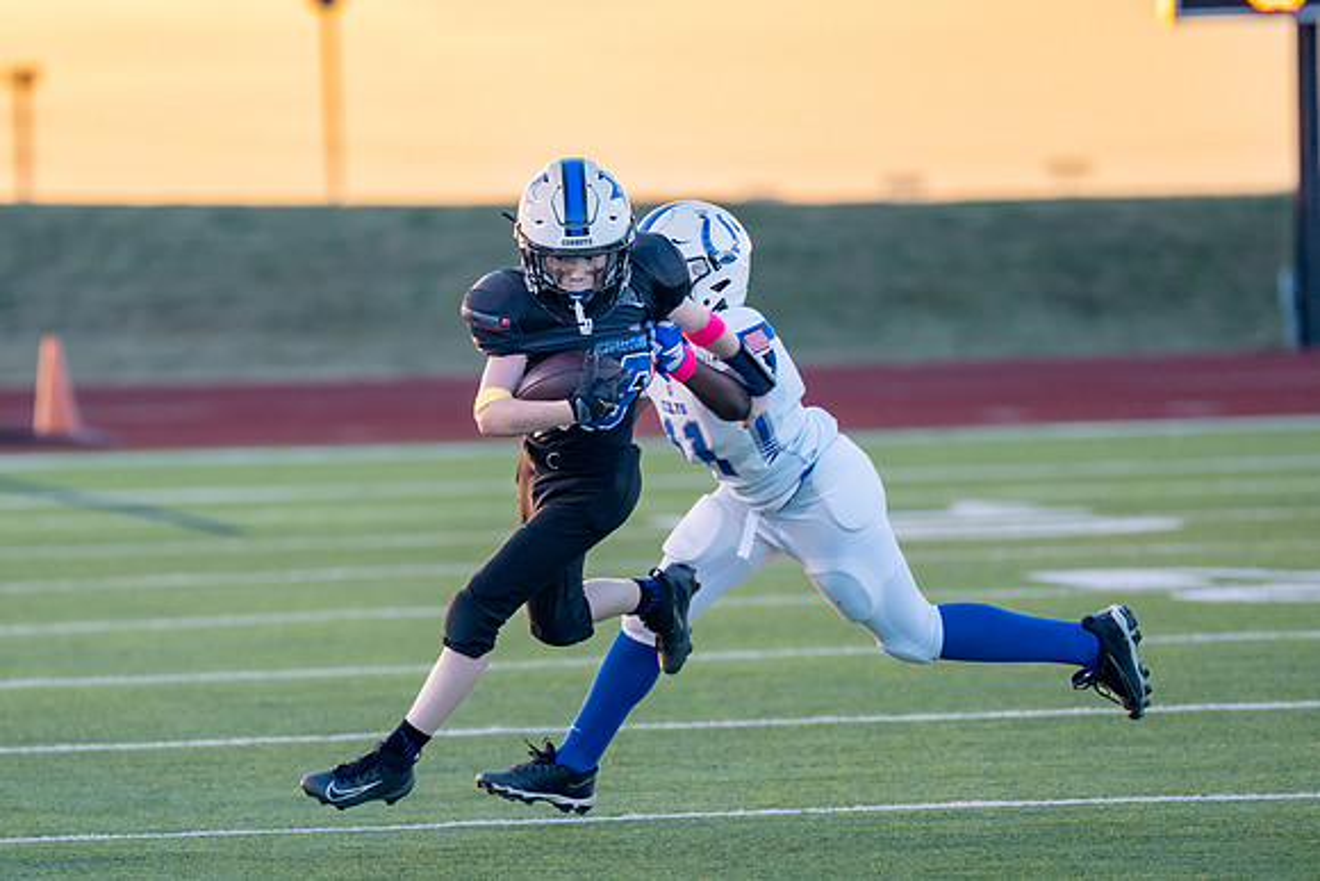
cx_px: 443
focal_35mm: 320
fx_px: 11730
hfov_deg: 6.4
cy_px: 554
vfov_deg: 4.3
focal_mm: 200
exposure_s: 1/1250
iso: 1000
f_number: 2.8
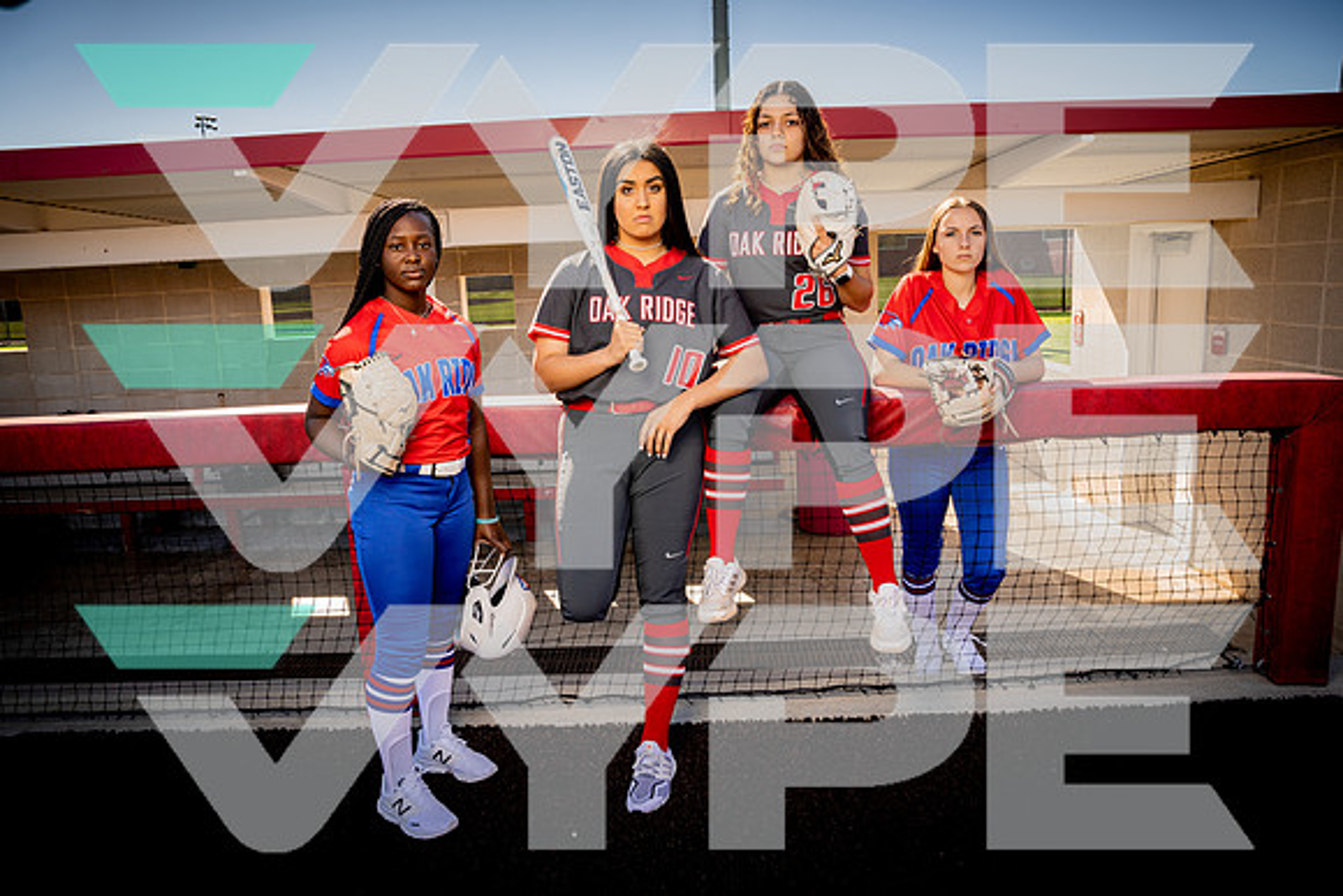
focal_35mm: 24
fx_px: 896
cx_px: 672
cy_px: 448
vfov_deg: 53.2
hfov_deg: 73.7
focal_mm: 24
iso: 250
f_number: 7.1
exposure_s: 1/250
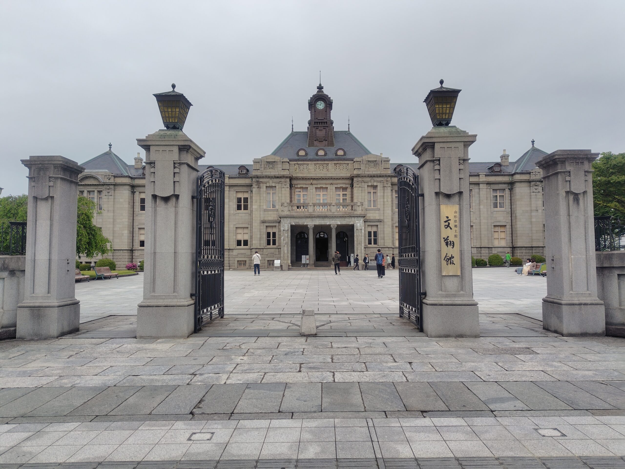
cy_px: 234
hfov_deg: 73.9
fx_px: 415
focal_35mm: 23
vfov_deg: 58.9
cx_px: 312
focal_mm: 5.6
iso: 50
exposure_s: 1/1738
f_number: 1.9
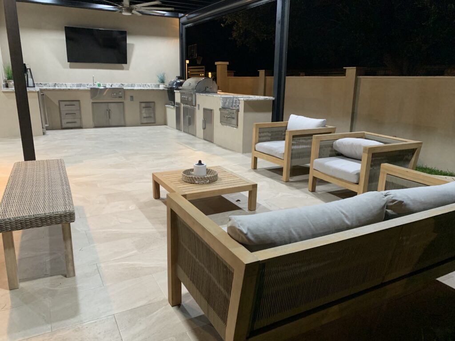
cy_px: 170
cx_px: 228
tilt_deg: -17.1
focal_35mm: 26
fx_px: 342
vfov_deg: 53.1
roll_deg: -0.5
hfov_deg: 67.3
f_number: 1.8
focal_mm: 4.25
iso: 320
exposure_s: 1/40
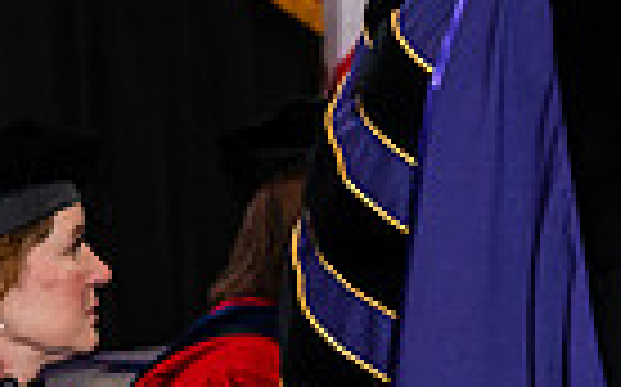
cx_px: 990
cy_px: 205
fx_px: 5073
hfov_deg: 6.9
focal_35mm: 300
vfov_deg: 4.4
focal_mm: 70
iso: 1250
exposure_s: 1/200
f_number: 4.5
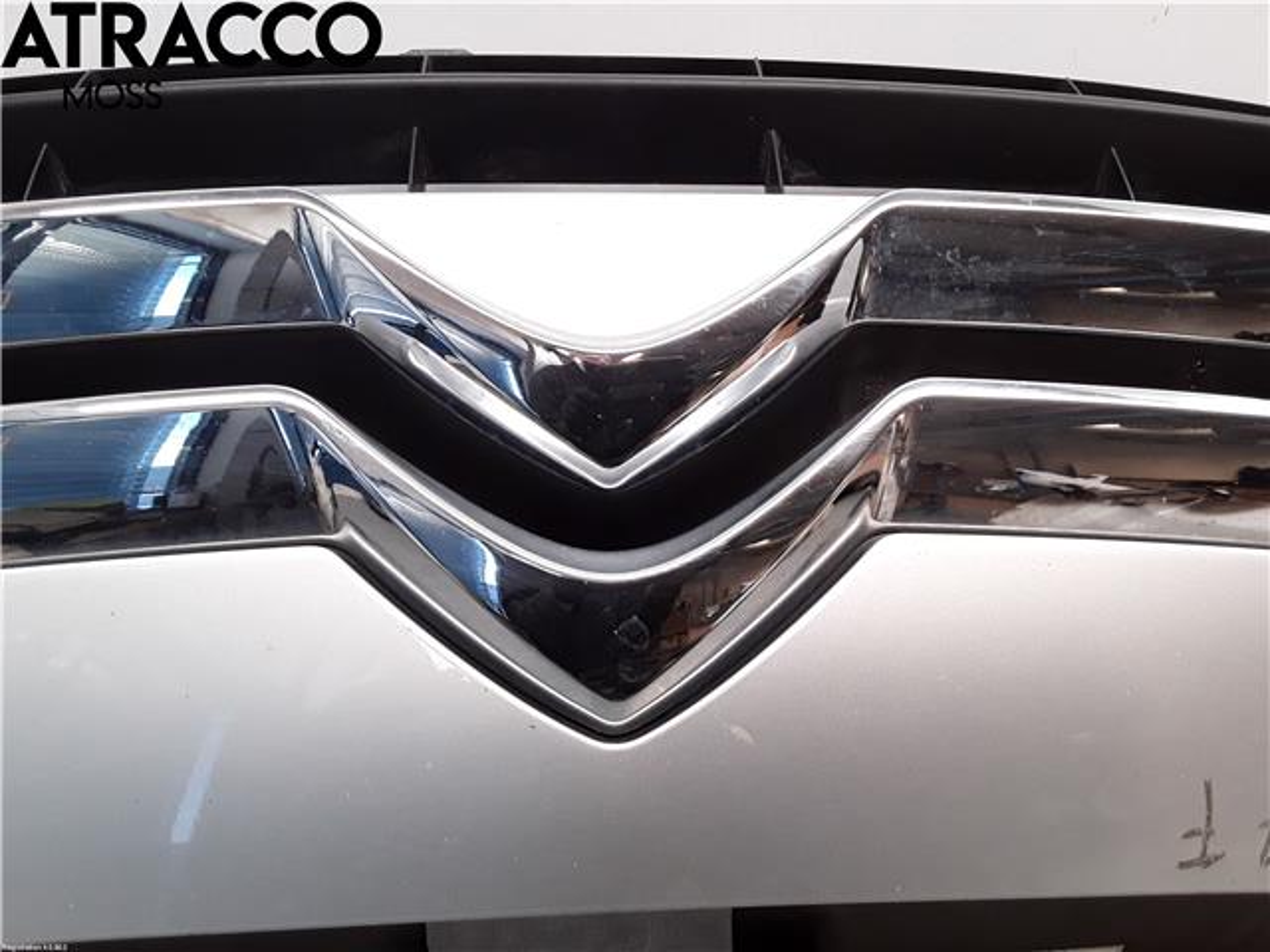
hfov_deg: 63.4
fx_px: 1027
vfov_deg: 49.7
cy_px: 476
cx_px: 635
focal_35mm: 28
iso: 80
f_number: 1.9
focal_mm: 2.91
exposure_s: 1/100
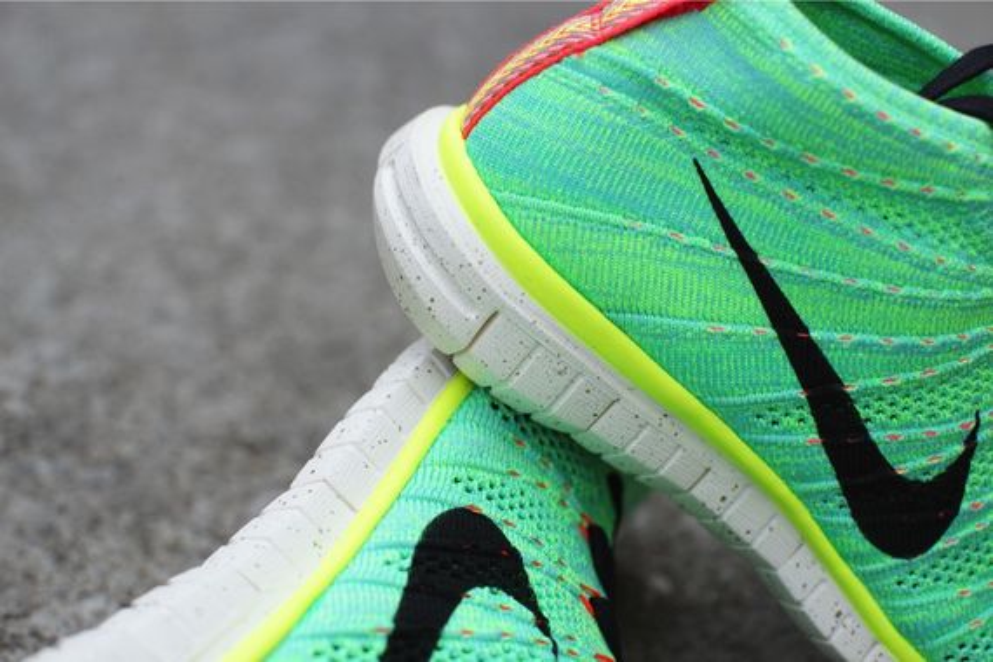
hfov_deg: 39.6
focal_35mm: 50
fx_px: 1379
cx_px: 496
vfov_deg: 27.0
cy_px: 331
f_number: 4.5
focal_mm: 50
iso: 125
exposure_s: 1/500
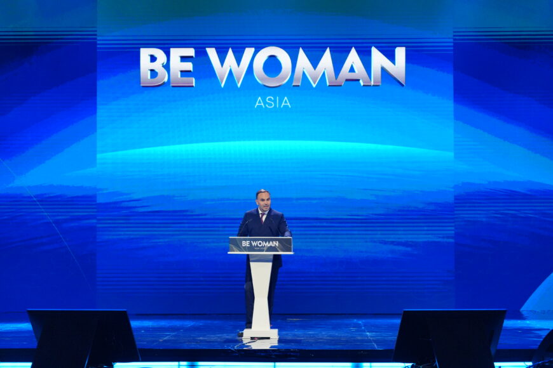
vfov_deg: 12.8
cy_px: 184
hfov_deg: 19.1
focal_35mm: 107
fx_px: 1644
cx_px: 276
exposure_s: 1/400
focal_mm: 107
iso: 1600
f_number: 2.8
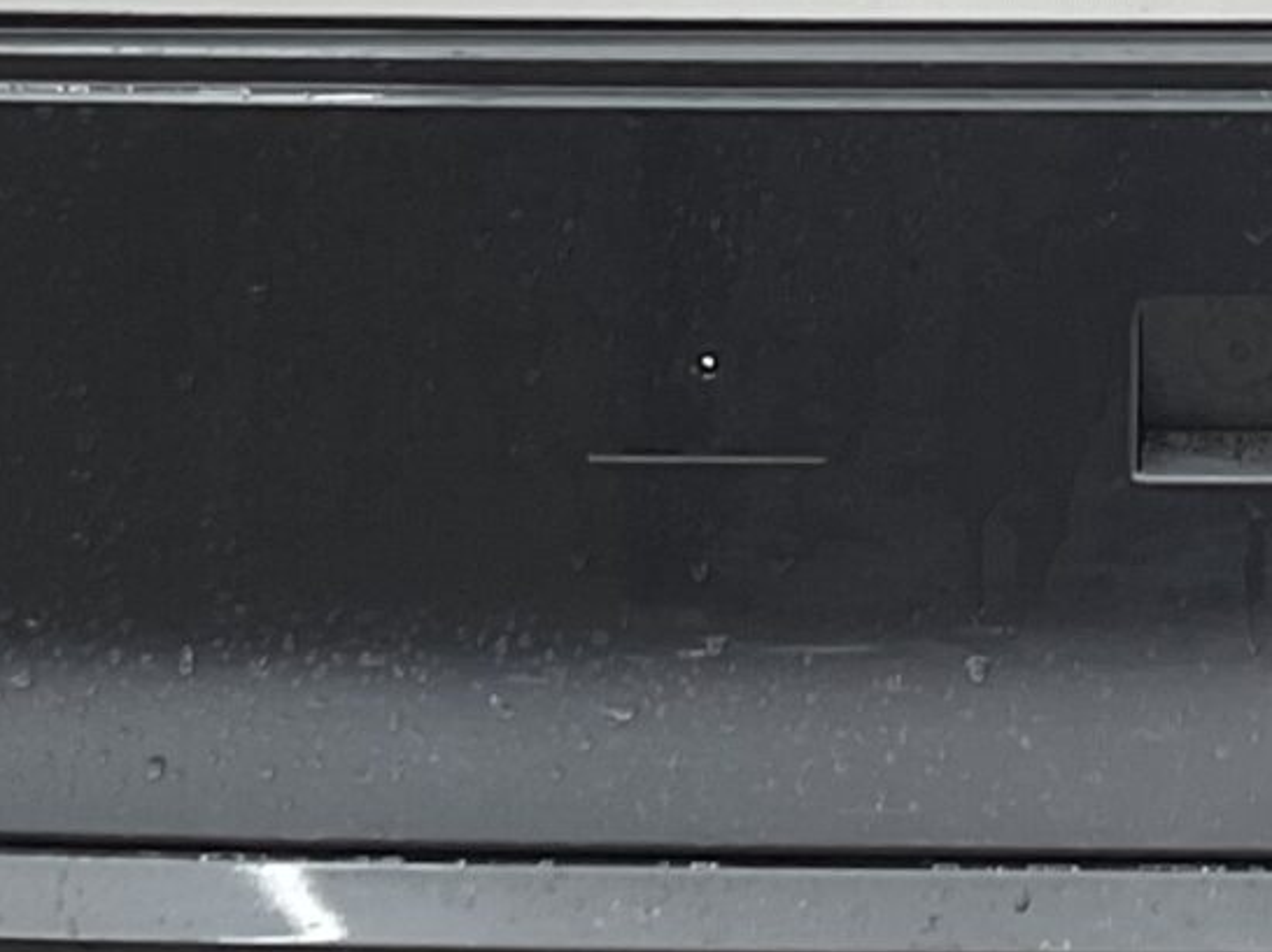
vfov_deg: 10.8
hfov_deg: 14.3
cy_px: 61
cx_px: 1242
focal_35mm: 136
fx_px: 4995
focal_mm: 3
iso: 25
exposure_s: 1/120
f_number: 1.8
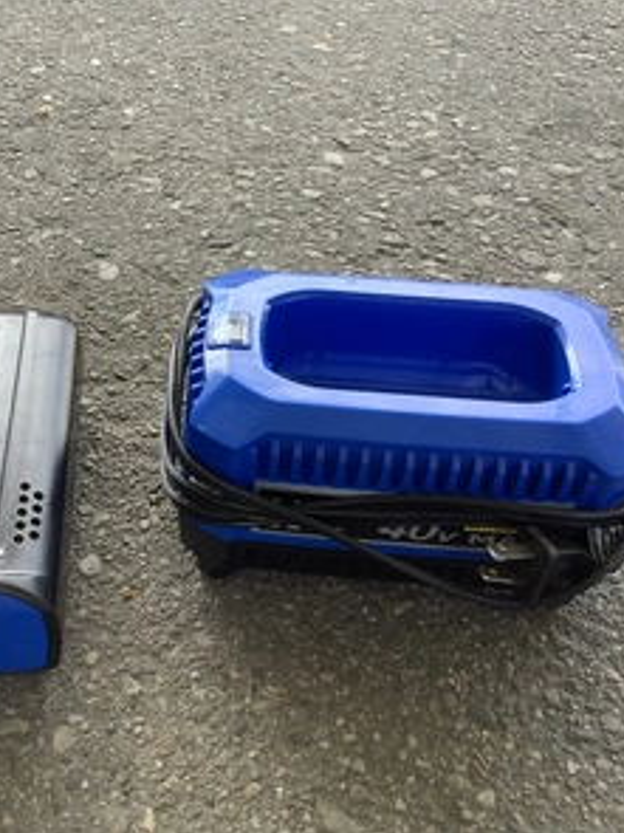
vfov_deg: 44.8
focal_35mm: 42
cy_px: 412
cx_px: 223
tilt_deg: -47.2
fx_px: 1010
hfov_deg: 34.1
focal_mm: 3.3
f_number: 2.4
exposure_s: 1/120
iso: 50
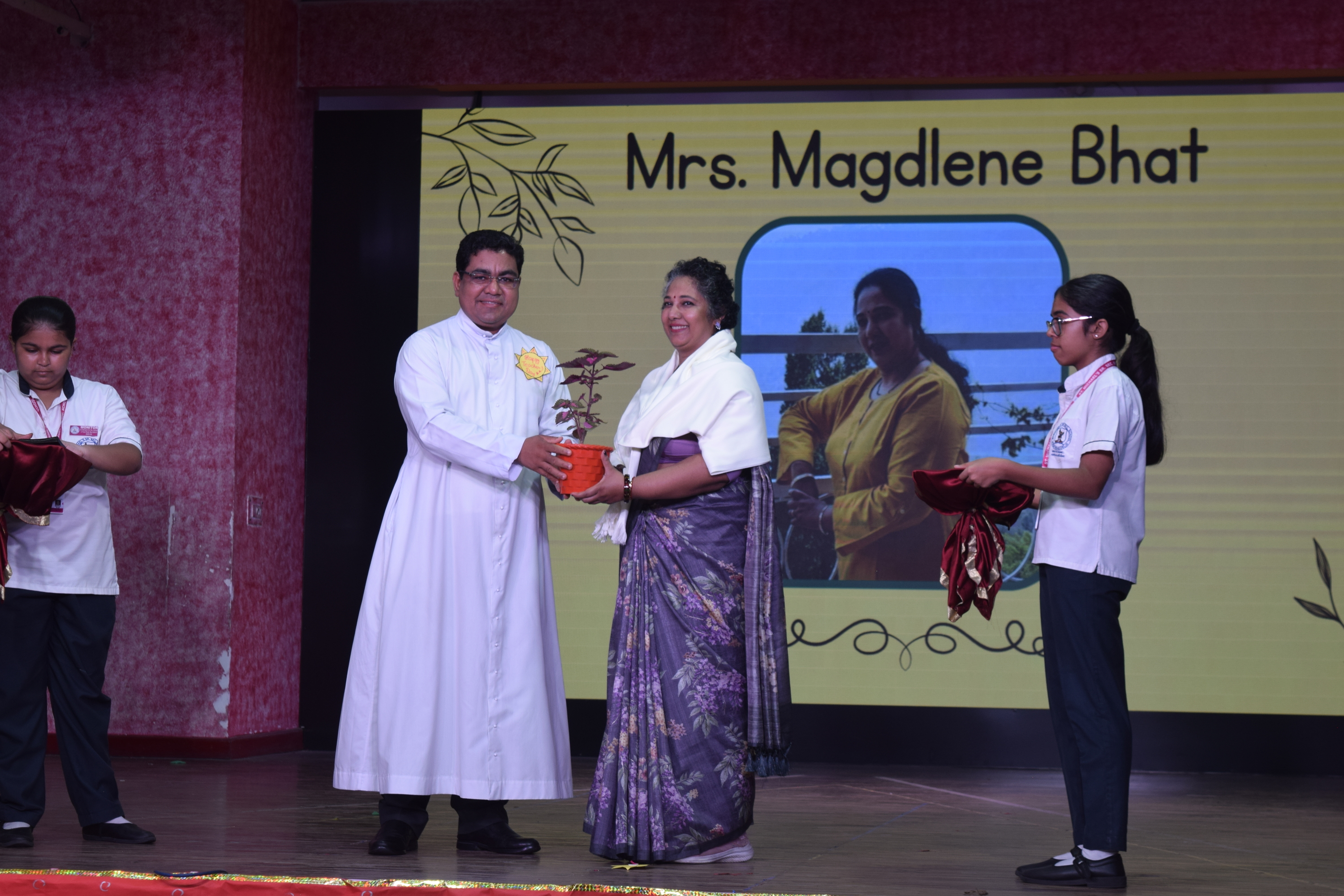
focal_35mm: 82
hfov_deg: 24.6
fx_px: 3080
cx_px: 672
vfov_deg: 16.6
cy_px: 448
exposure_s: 1/125
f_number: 5.6
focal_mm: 55
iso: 400
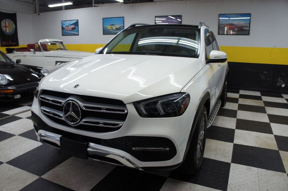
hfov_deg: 67.4
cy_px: 96
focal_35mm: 27
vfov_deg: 47.9
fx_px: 216
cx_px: 144
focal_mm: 18
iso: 1000
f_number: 4.5
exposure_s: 1/250
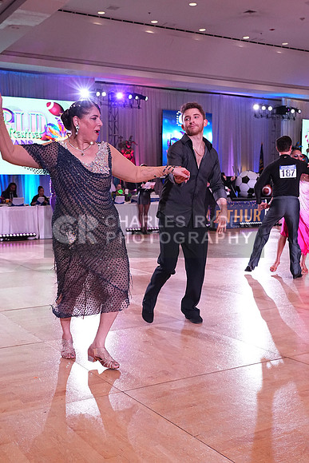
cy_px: 232
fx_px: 515
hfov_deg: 33.4
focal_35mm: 40
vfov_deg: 48.4
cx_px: 154
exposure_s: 1/400
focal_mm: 27
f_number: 5
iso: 3200
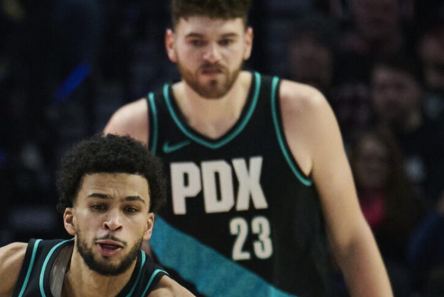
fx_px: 8673
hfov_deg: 2.9
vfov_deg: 2.0
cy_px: 479
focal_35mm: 703
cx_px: 26
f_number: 2.8
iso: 3200
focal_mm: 200
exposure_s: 1/1600
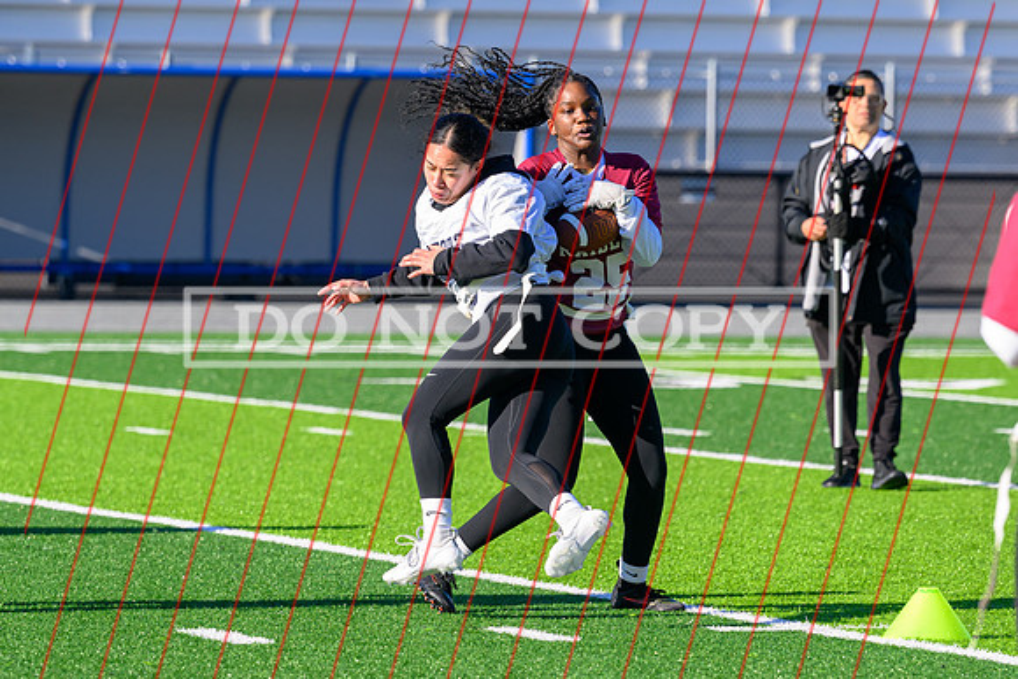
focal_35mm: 296
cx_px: 562
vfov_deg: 4.6
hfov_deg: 7.0
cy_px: 443
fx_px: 8378
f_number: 4
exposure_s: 1/1600
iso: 320
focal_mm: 160
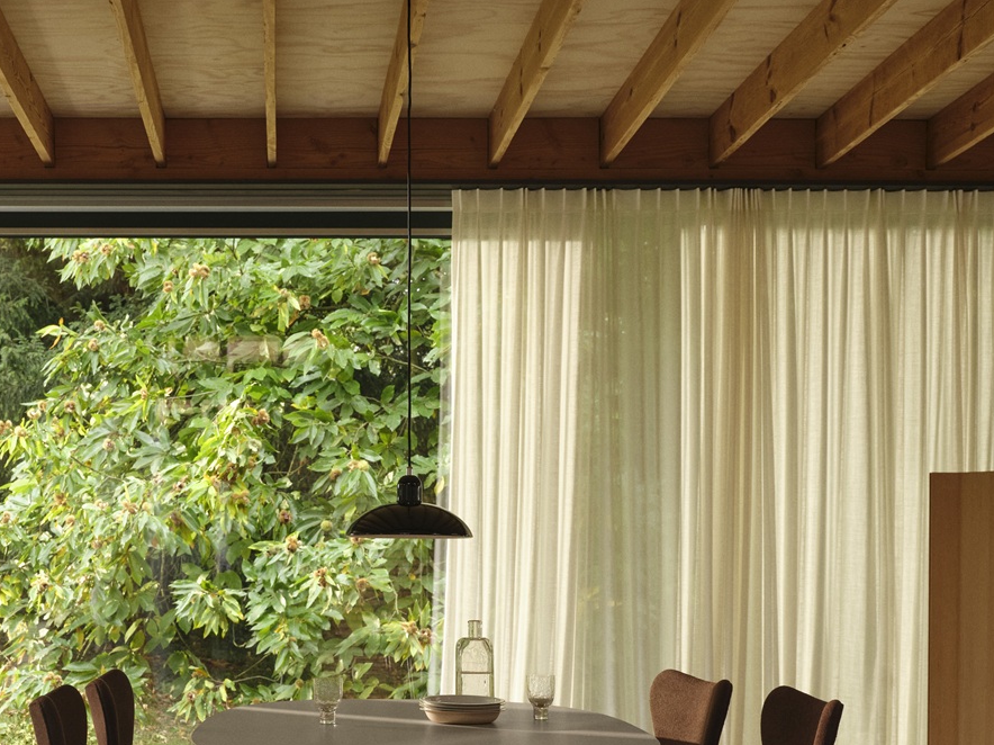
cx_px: 293
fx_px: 1607
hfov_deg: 33.9
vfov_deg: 25.7
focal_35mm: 56
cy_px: 572
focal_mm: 41.8
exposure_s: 1/15
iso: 800
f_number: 8
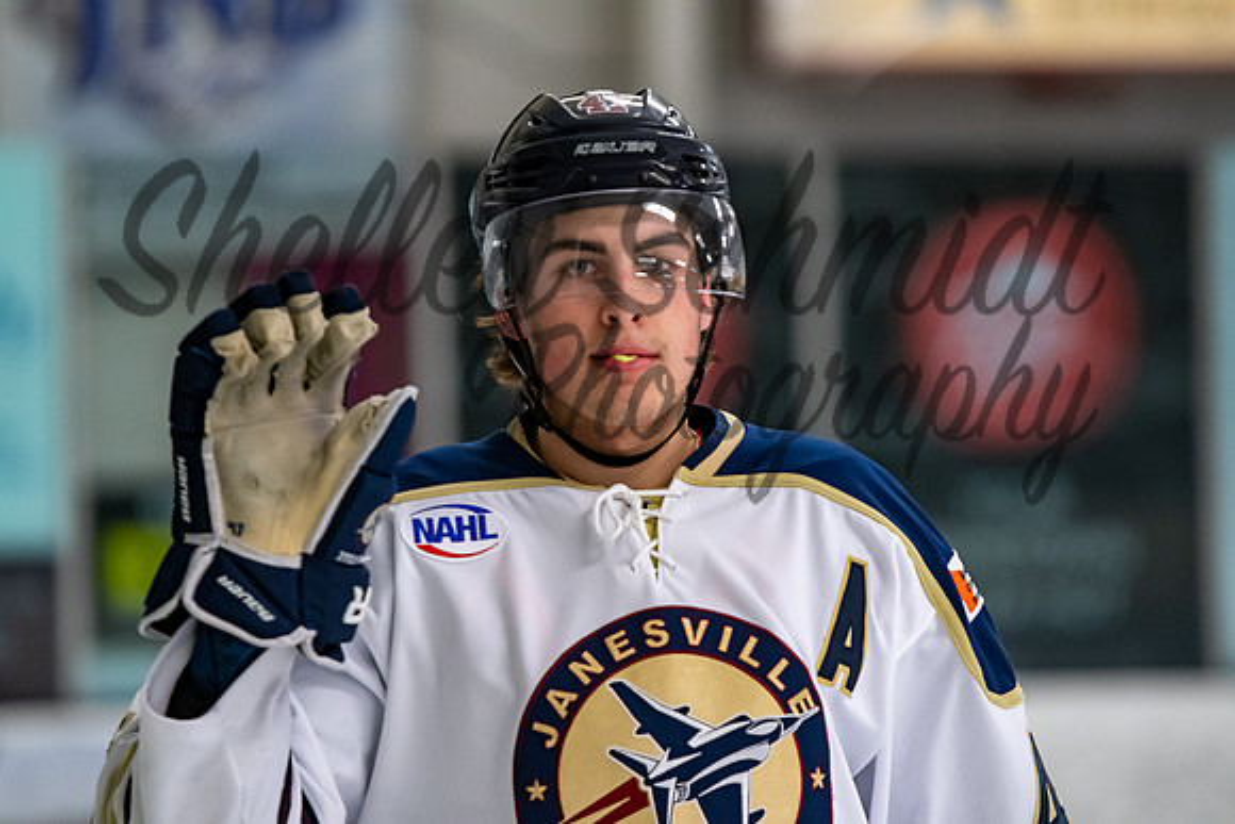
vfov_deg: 4.6
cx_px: 618
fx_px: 10294
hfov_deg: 6.9
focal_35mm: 300
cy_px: 412
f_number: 3.2
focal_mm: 200
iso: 2000
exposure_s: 1/800
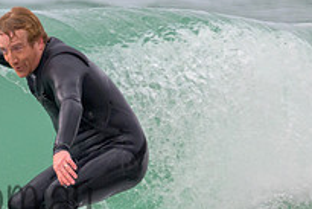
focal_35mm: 2268
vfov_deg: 0.6
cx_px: -68
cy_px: 179
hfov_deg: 0.9
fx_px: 19669
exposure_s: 1/1000
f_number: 11
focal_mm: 800
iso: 1600
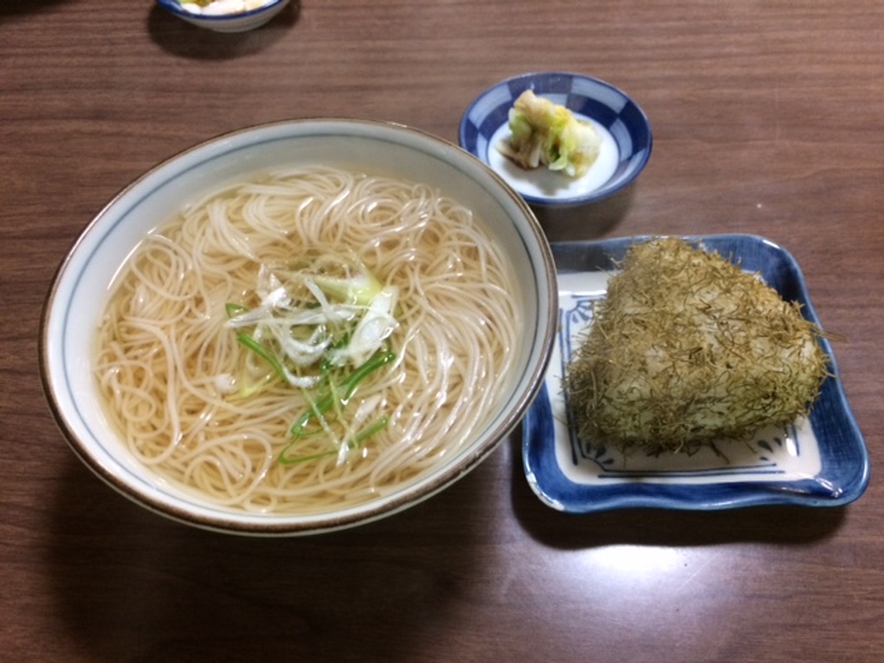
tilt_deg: -56.3
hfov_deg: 61.7
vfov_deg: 48.2
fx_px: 741
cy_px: 332
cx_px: 442
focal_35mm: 29
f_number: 2.2
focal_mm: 4.15
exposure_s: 1/30
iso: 200
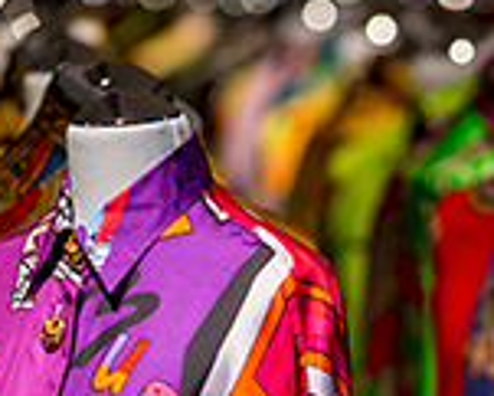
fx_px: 8705
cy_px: 628
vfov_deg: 2.6
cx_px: 353
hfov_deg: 3.3
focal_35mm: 595
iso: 125
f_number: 3.2
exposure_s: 1/8
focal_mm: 145
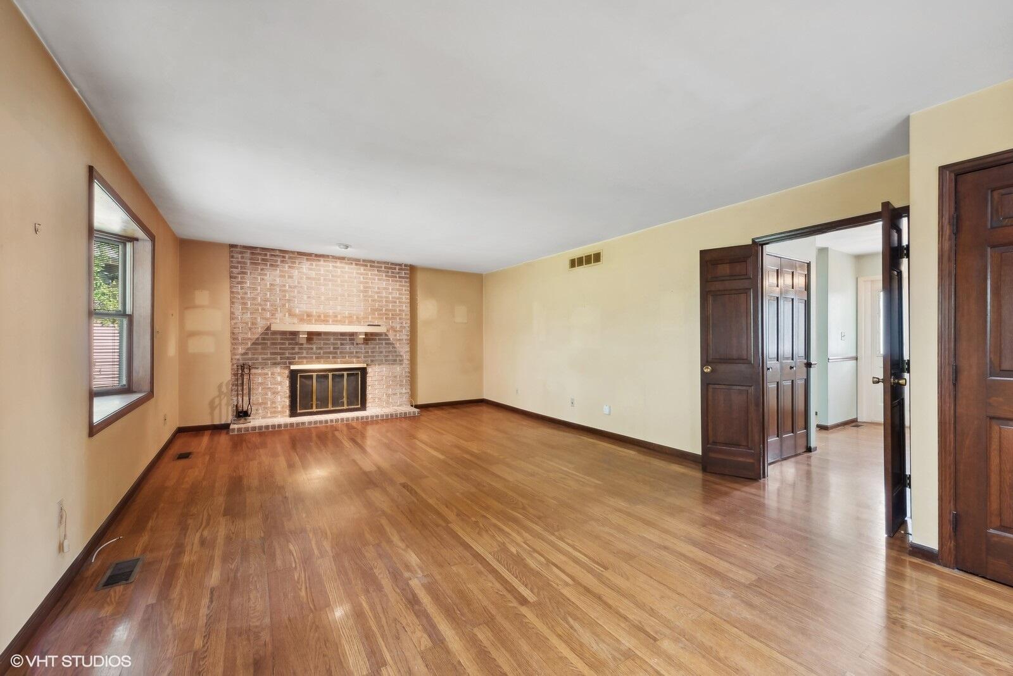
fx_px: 394
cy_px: 338
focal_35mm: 14
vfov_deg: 81.3
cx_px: 506
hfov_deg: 104.2
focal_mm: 14
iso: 200
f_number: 11
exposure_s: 1.3
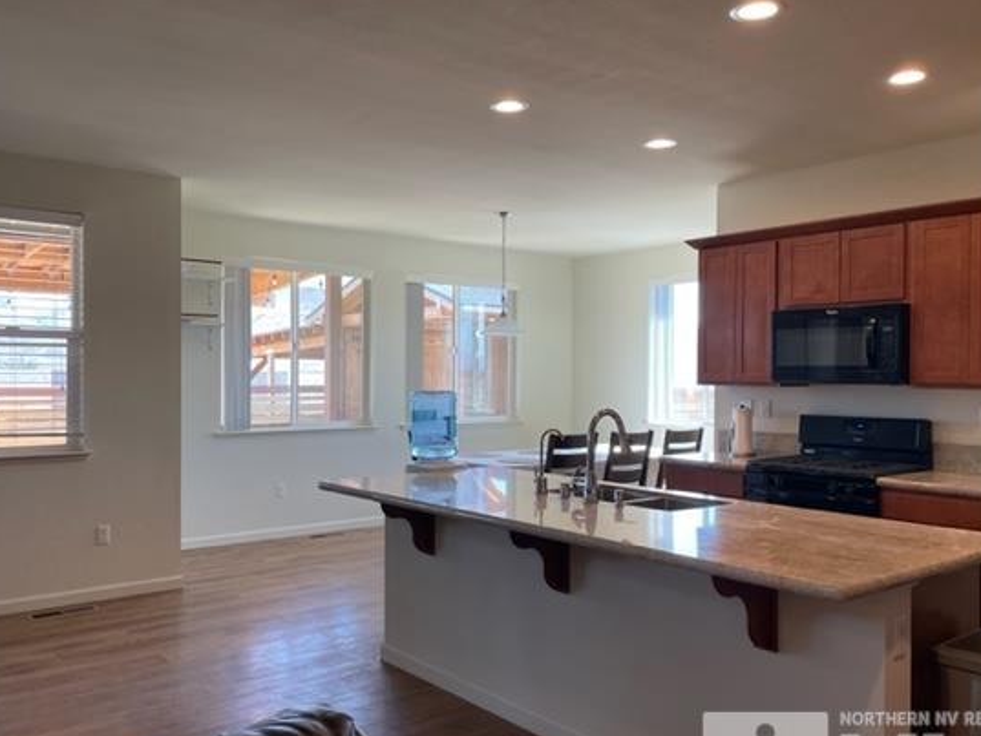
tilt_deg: +0.6
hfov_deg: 58.3
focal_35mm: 31
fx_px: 879
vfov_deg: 45.5
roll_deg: +0.3
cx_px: 473
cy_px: 373
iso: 50
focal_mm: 4.2
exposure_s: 1/120
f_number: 1.6
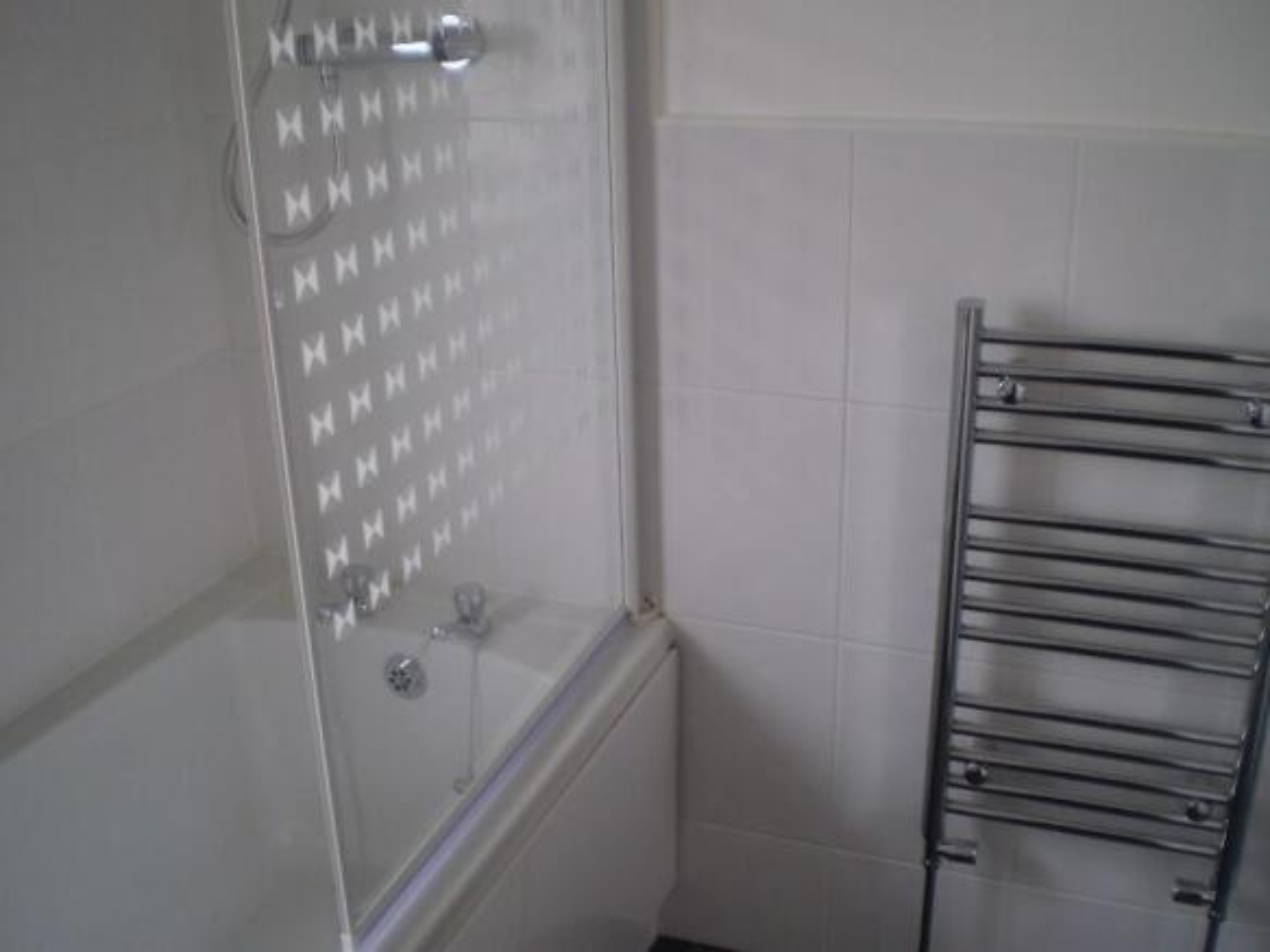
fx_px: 1321
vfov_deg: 39.6
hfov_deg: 51.4
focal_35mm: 36
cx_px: 635
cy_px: 476
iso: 100
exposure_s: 1/30
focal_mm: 6.3
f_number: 3.1
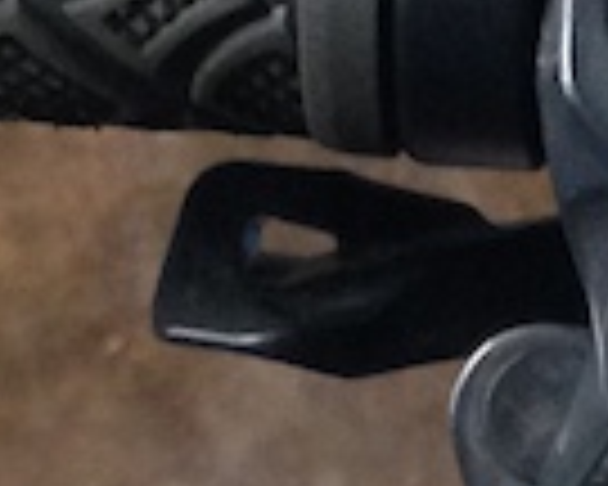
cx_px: 608
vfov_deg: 6.3
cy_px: 256
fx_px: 4409
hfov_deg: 7.9
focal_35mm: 245
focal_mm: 4.12
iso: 200
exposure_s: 1/20
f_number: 2.4
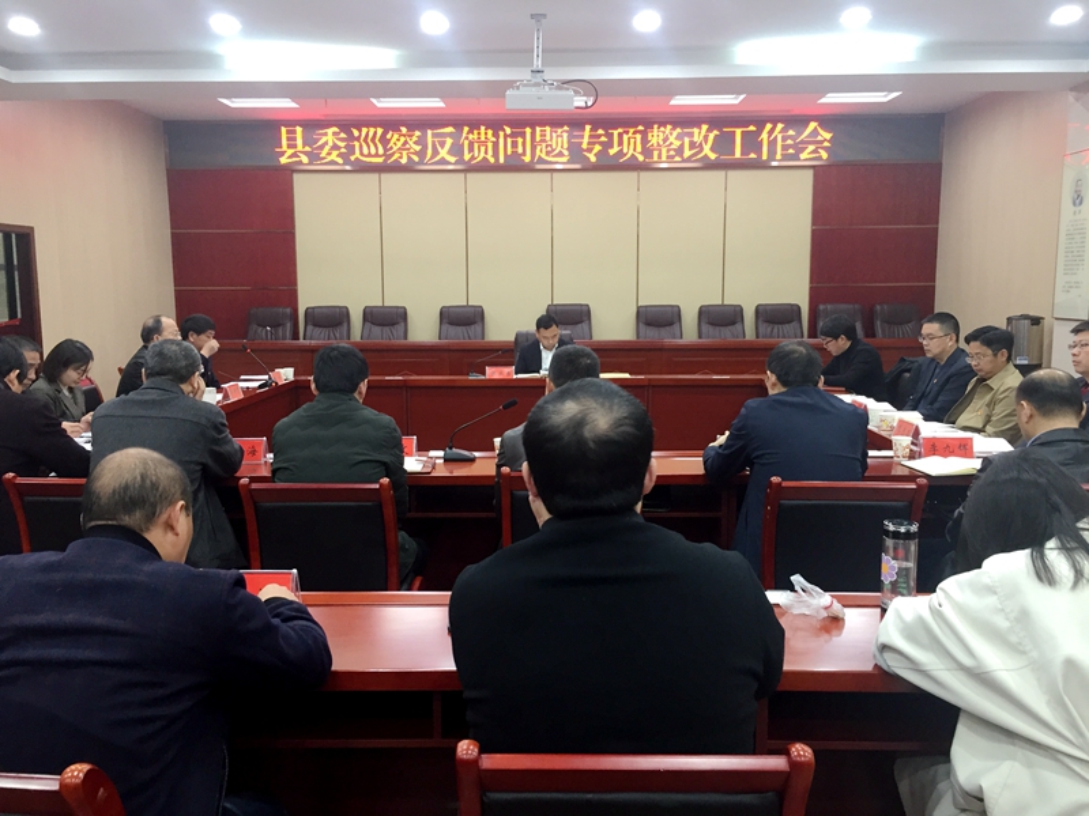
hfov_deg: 61.7
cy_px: 408
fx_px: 912
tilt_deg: -8.0
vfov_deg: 48.2
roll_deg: +0.6
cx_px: 544
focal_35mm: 29
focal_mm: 4.15
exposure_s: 1/33
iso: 125
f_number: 2.2
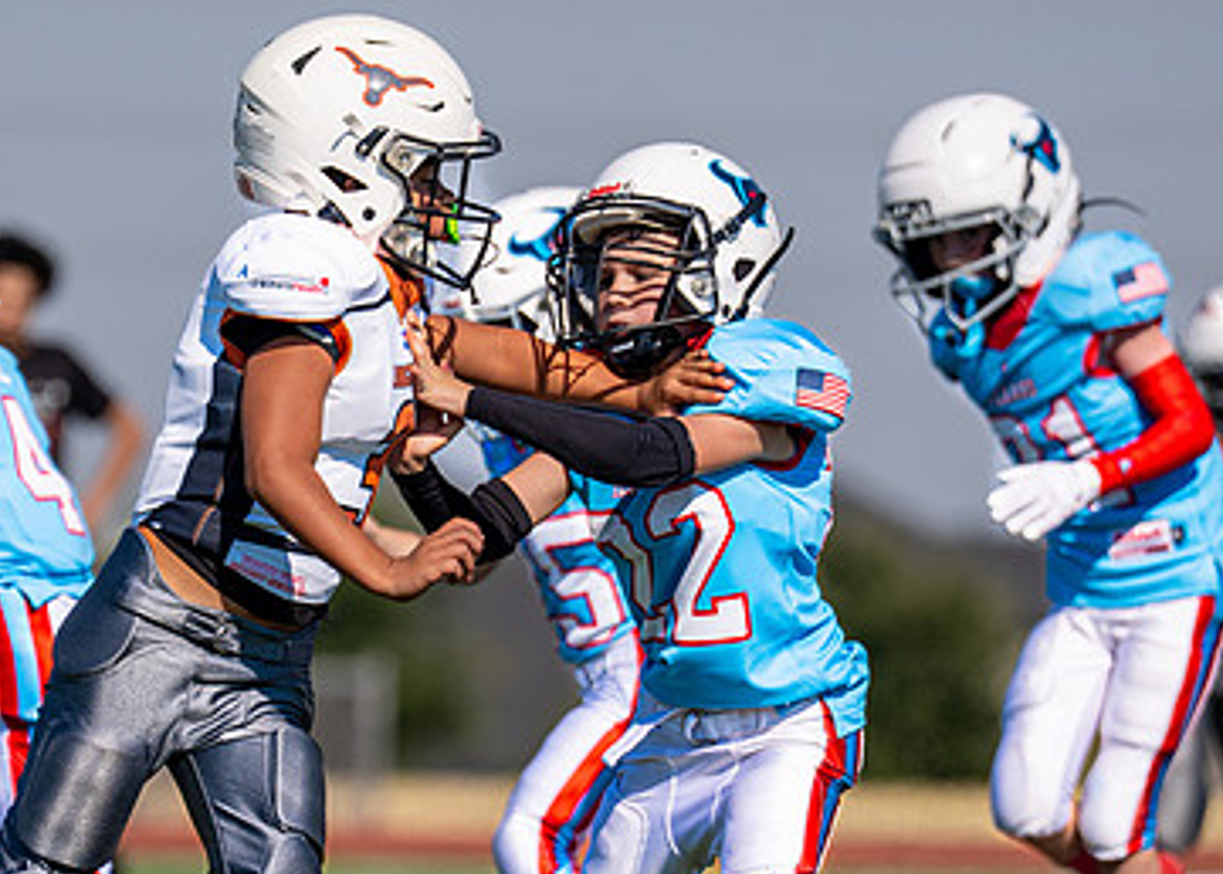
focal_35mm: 446
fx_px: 15494
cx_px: 266
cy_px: 564
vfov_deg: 3.2
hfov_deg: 4.5
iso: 100
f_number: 2.8
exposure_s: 1/3200
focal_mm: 200
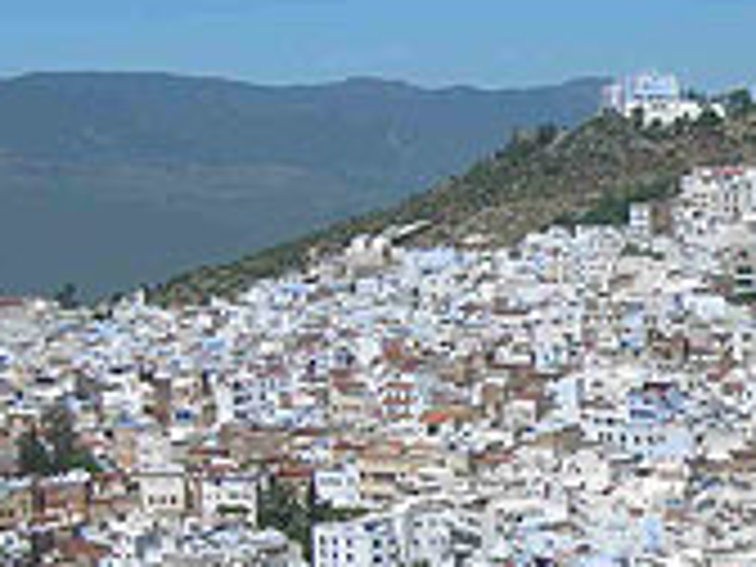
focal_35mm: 102
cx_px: 855
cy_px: 432
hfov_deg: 18.5
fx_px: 2228
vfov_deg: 14.4
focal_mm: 7.8
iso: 50
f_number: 4.8
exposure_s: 1/860
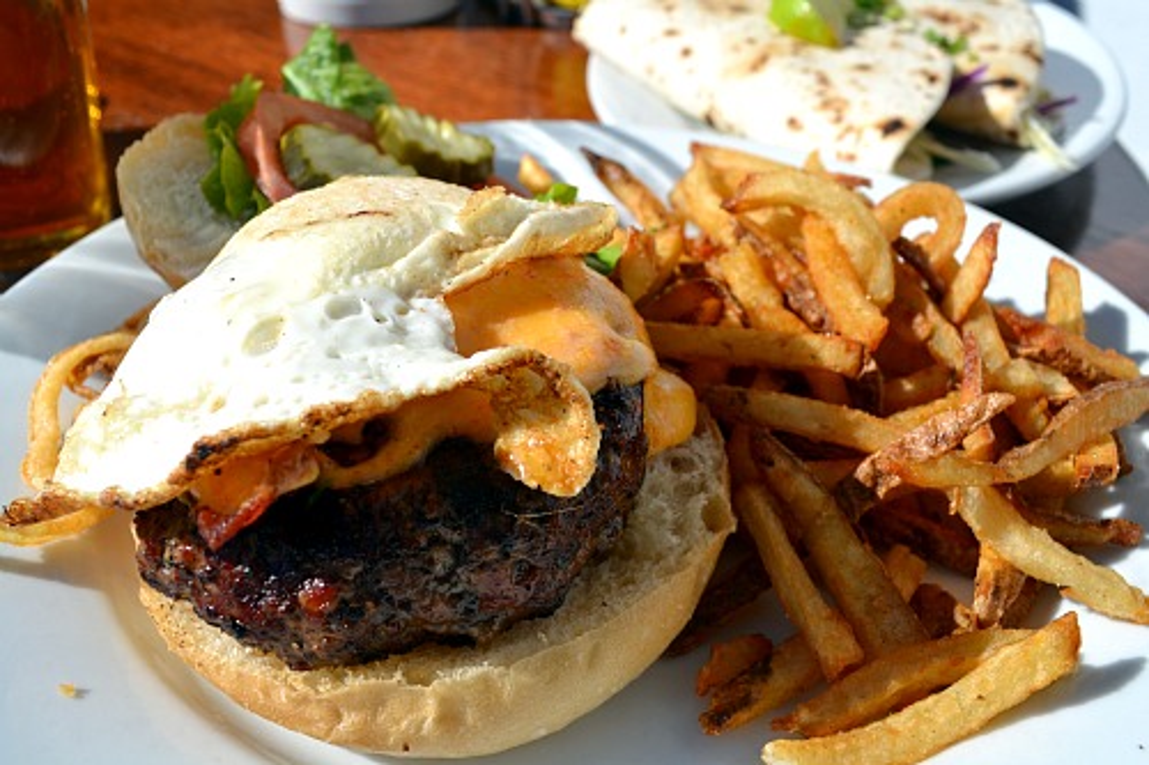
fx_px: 1053
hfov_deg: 57.2
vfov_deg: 39.9
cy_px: 382
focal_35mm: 33
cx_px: 574
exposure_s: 1/250
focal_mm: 22
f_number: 8
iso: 100
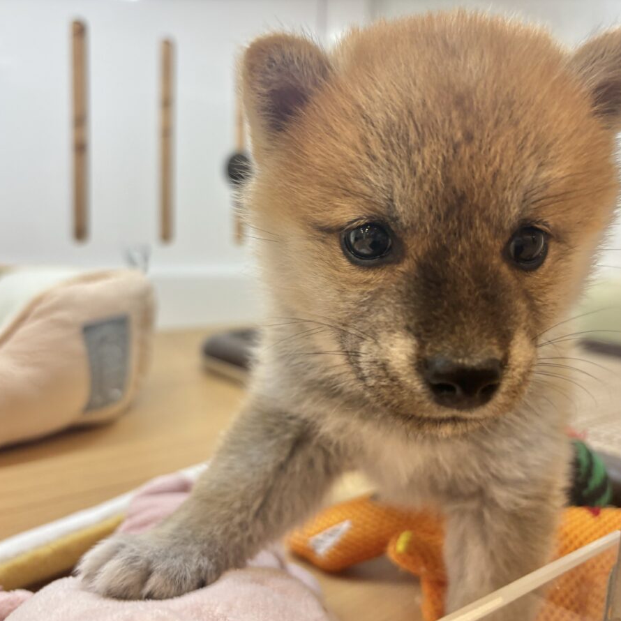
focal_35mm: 31
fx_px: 629
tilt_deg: -8.2
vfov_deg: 52.5
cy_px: 313
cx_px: 301
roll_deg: -3.7
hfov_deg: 52.5
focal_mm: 5.96
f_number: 1.6
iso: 64
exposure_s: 1/100
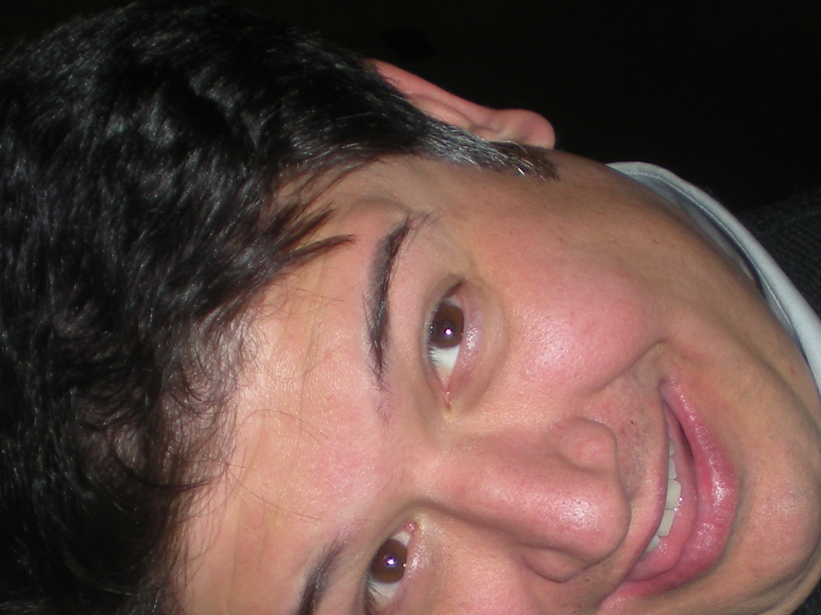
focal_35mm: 91
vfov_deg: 16.0
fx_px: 2158
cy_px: 550
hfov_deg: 21.3
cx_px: 661
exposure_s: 1/60
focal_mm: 6.3
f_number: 3.1
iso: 64
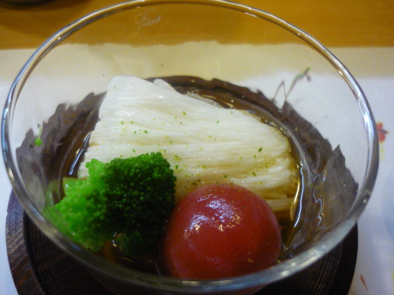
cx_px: 197
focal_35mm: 33
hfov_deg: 55.4
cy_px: 148
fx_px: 376
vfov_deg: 42.9
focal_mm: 5.5
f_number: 2.8
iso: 400
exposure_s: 1/30
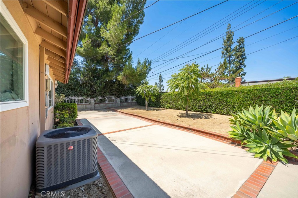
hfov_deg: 104.3
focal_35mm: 14
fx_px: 116
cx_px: 149
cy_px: 99
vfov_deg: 81.2
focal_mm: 14
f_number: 8
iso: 400
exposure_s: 1/2000
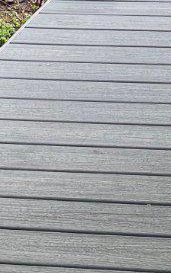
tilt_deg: -6.9
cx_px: 256
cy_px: -244
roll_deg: +1.3
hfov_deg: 8.3
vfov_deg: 12.2
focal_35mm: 155
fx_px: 1154
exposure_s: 1/121
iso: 40
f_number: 1.5
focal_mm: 5.7
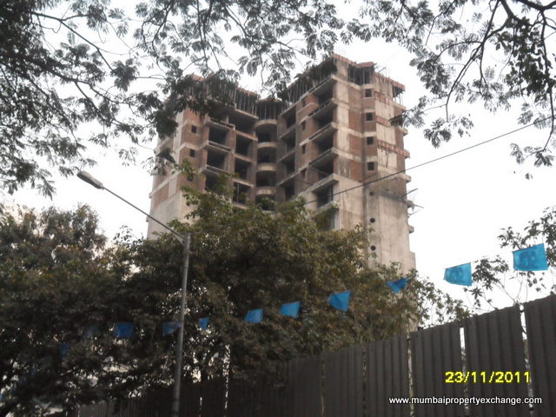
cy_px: 208
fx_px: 707
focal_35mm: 44
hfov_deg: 42.9
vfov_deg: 32.9
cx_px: 278
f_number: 4.5
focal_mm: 7.8
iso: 400
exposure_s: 1/45
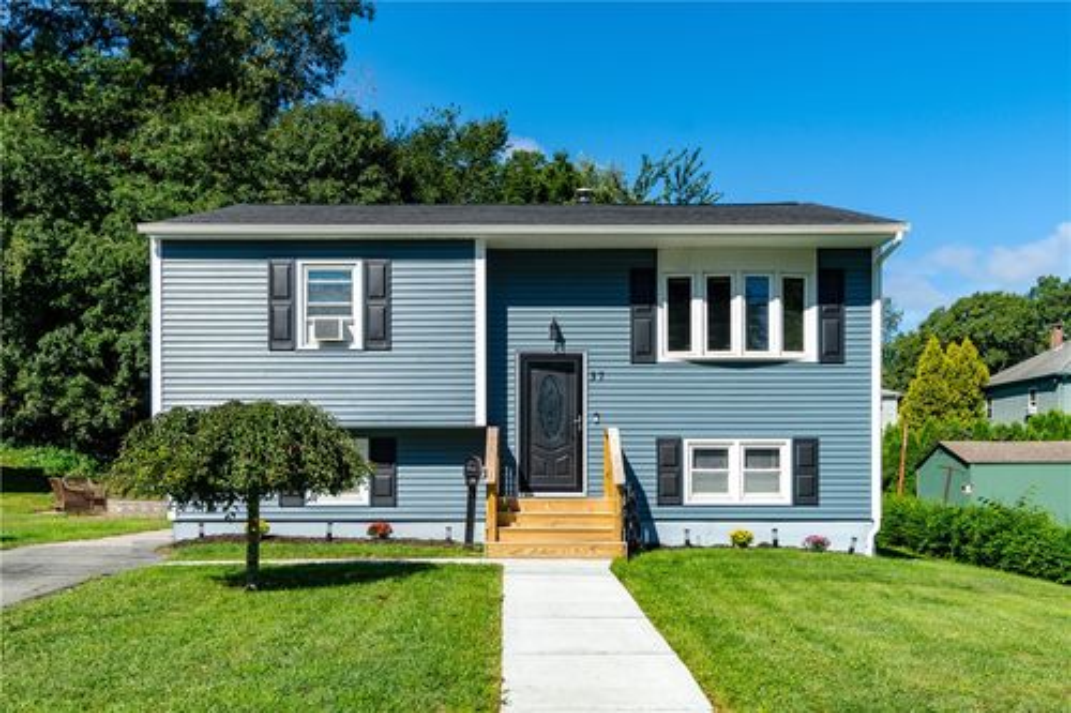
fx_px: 892
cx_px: 536
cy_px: 356
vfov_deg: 43.6
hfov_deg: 61.9
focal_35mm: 30
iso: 100
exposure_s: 1/400
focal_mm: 30
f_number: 6.3
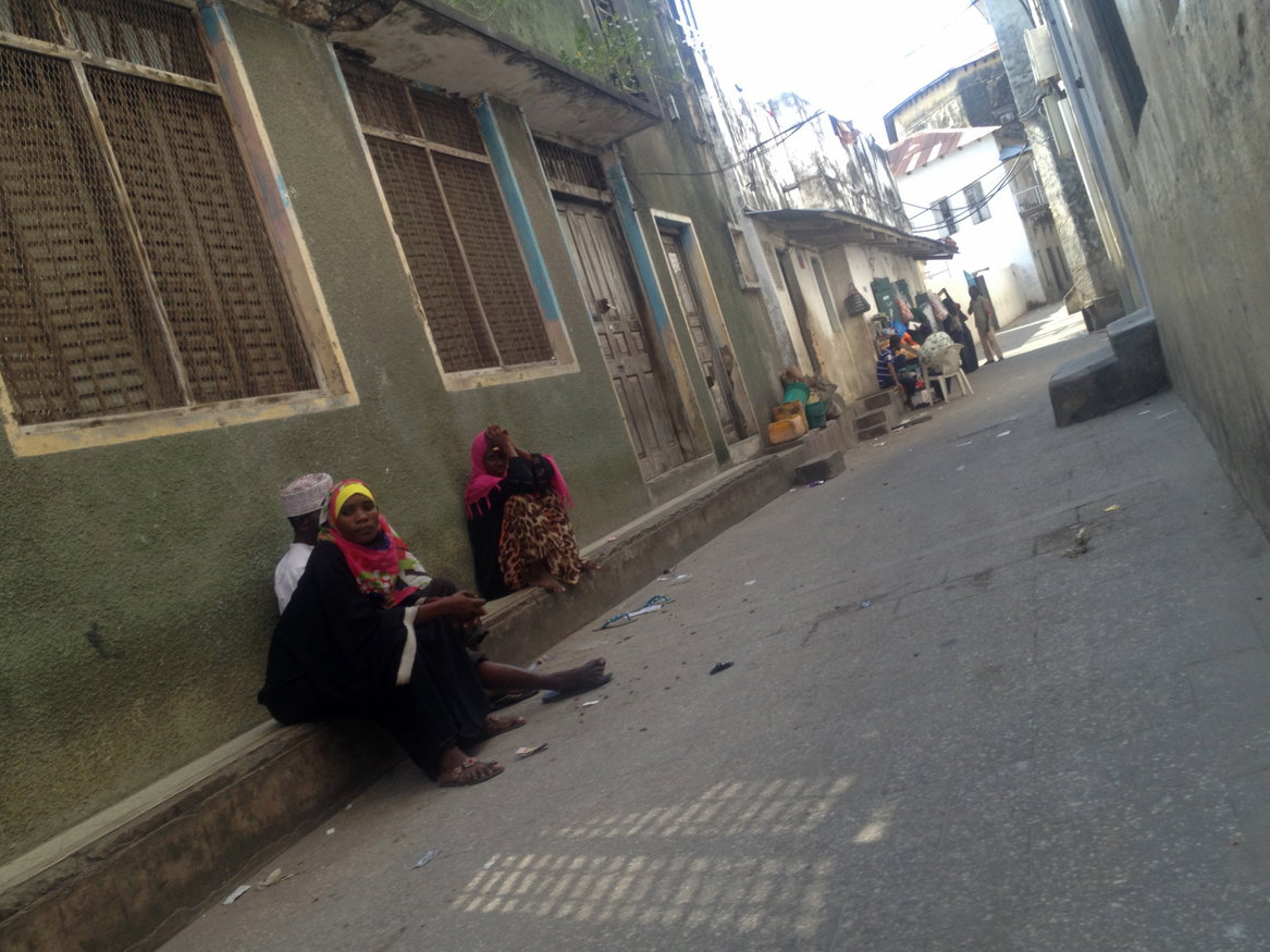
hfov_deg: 51.4
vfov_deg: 39.6
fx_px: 1321
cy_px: 472
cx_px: 645
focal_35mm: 36
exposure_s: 1/438
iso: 50
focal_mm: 4.28
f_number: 2.4
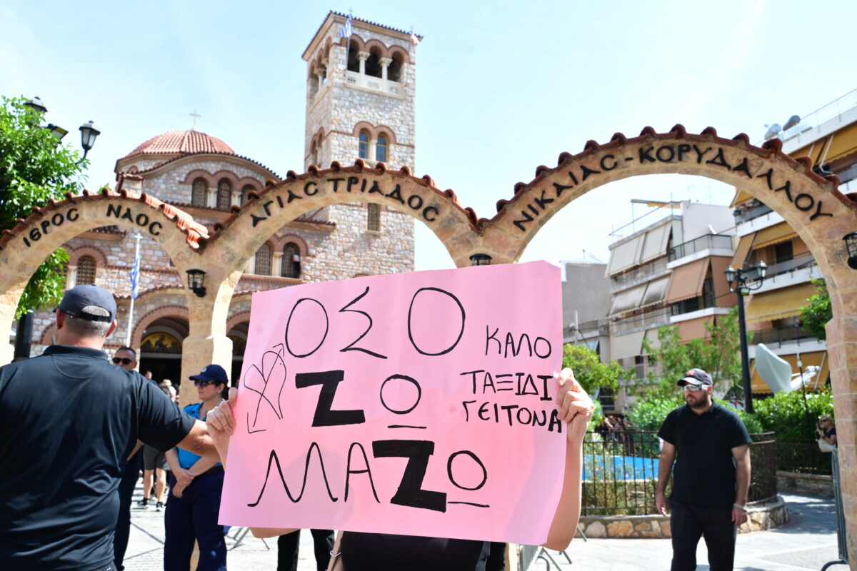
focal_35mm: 28
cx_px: 428
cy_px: 286
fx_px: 667
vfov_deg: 46.4
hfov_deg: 65.5
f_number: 8
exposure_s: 1/500
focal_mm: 28
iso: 640
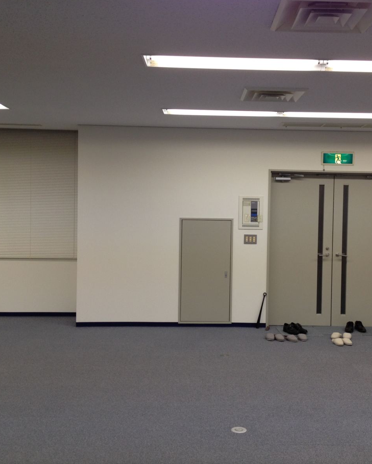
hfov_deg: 32.6
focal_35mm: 46
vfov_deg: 40.3
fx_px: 633
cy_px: 230
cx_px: 227
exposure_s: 1/60
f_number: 2.4
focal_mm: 4.28
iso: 50
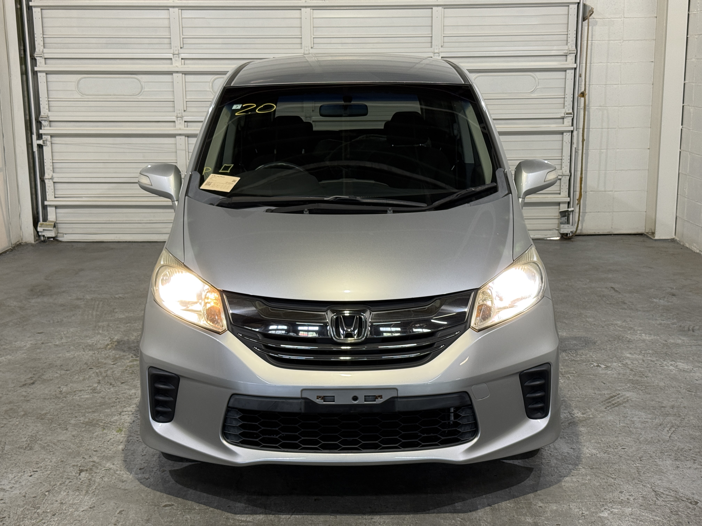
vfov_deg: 30.3
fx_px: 973
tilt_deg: -11.4
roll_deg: -0.4
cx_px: 351
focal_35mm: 48
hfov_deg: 39.7
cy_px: 263
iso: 64
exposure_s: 1/60
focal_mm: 6.76
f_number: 1.78
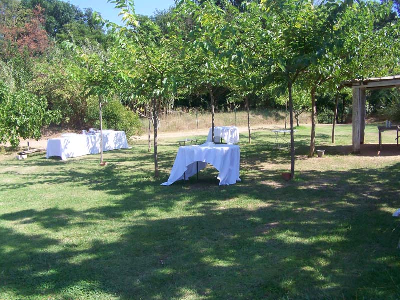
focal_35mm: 36
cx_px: 200
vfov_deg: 39.7
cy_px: 150
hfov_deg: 51.4
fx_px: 416
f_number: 4
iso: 200
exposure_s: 1/800
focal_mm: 5.85
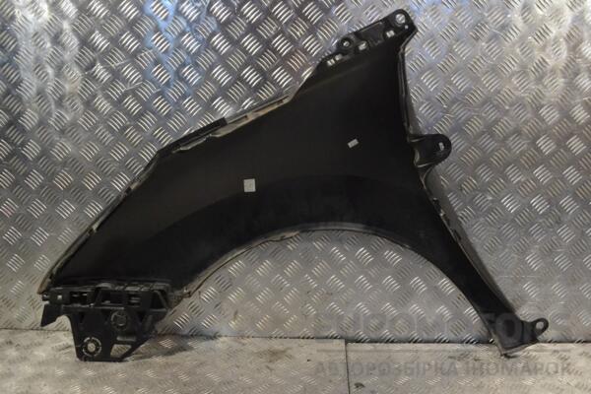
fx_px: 591
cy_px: 197
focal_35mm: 36
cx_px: 296
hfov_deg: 53.1
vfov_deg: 36.9
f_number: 8
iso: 3200
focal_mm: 24
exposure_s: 1/250
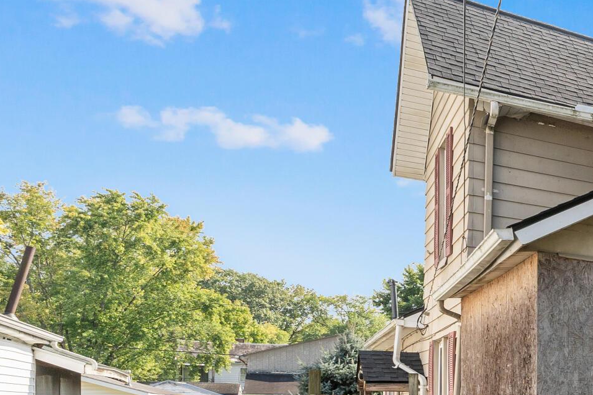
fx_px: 724
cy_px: 339
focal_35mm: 44
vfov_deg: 29.5
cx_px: 908
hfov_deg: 27.9
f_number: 8
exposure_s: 1/320
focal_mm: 14
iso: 250
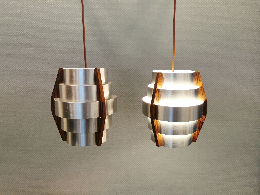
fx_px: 203
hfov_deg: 65.3
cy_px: 98
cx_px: 130
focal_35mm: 27
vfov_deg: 51.4
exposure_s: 1/60
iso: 160
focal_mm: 5.56
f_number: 1.6
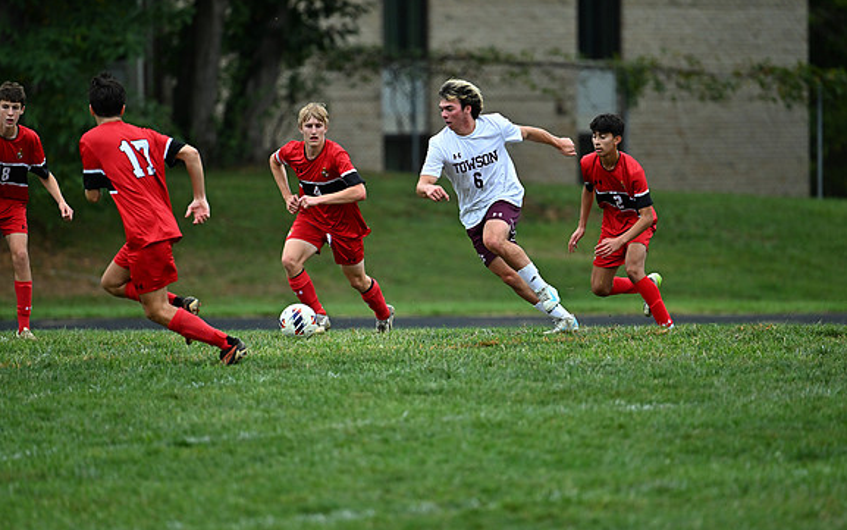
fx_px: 9467
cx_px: 424
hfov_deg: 5.1
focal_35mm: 410
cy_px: 266
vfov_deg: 3.2
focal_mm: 400
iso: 1800
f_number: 4.5
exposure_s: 1/1250
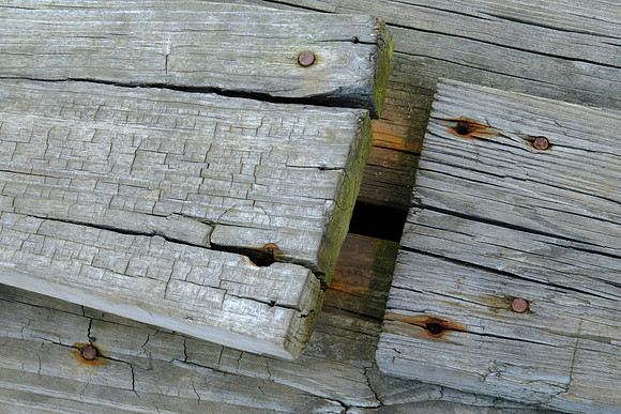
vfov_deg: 18.0
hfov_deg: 26.6
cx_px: 310
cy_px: 207
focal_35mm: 76
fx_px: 1311
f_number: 20
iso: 800
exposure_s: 1/28
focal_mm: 50.5
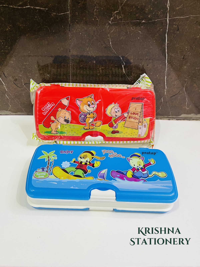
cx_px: 100
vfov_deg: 67.3
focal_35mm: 26
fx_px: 200
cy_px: 134
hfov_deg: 53.1
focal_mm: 5.1
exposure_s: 1/50
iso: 160
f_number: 1.6
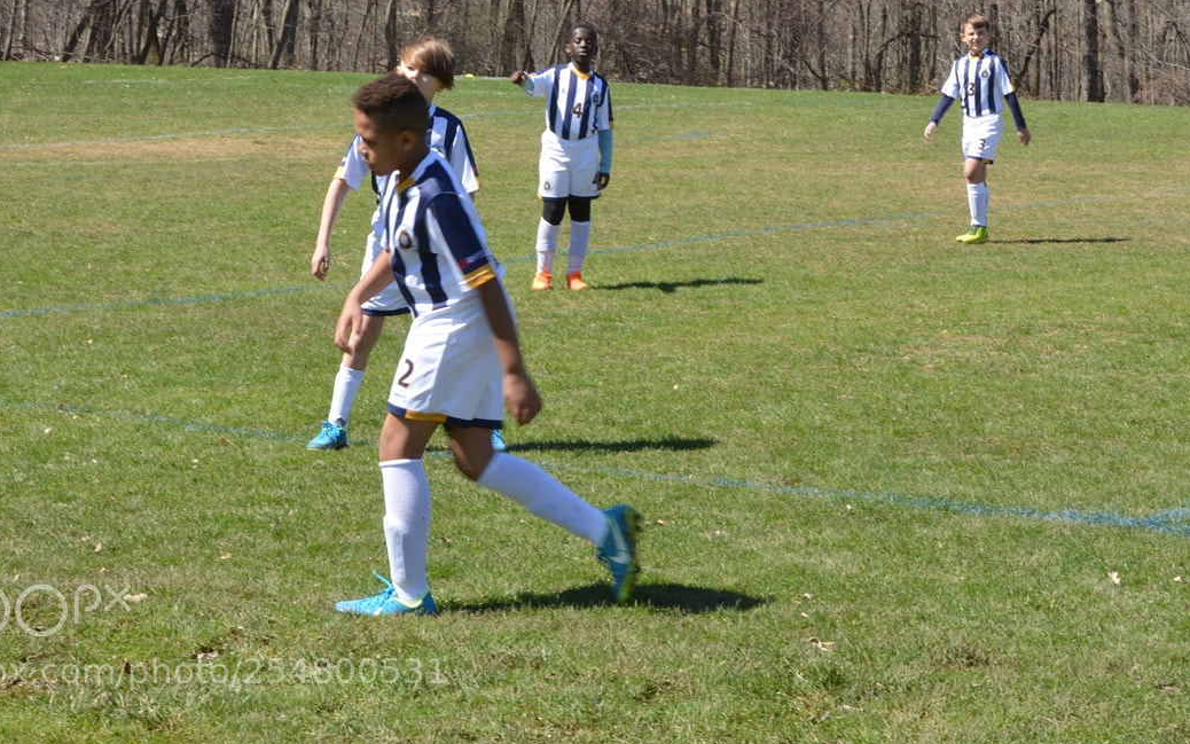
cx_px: 764
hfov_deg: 18.9
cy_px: 150
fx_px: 3568
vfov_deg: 11.9
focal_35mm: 110
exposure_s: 1/100
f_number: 22
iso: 640
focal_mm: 70
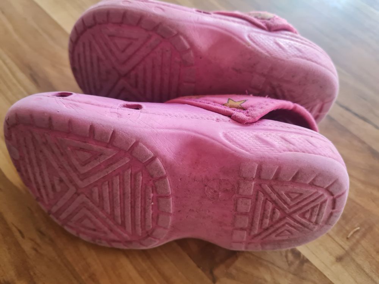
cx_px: 190
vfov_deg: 53.1
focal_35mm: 26
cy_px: 142
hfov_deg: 67.3
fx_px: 285
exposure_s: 1/50
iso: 250
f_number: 1.8
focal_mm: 5.4
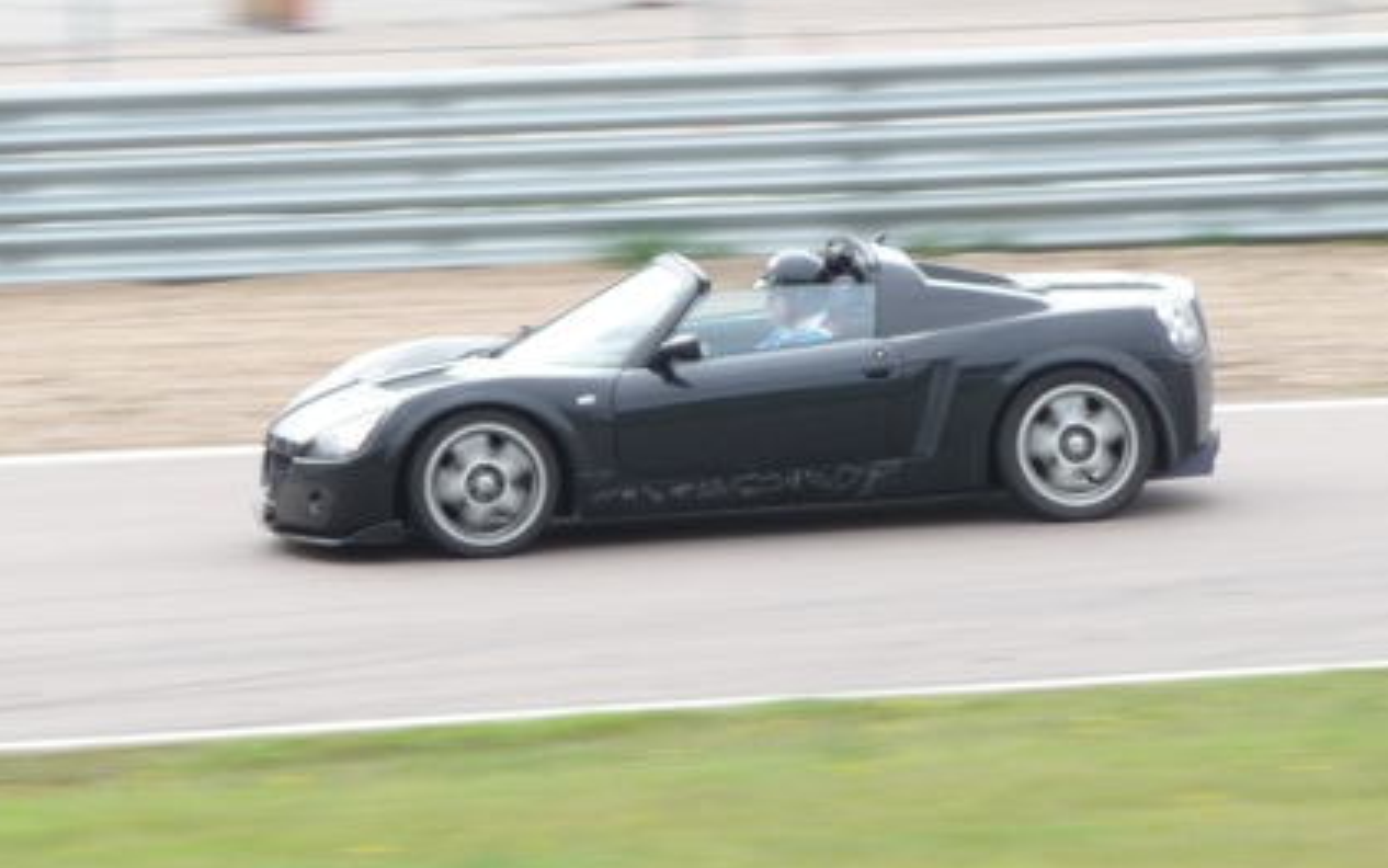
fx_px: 16119
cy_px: 286
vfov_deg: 3.1
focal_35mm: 426
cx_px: 727
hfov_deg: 4.9
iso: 100
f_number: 4.8
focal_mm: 36.4
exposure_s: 1/160
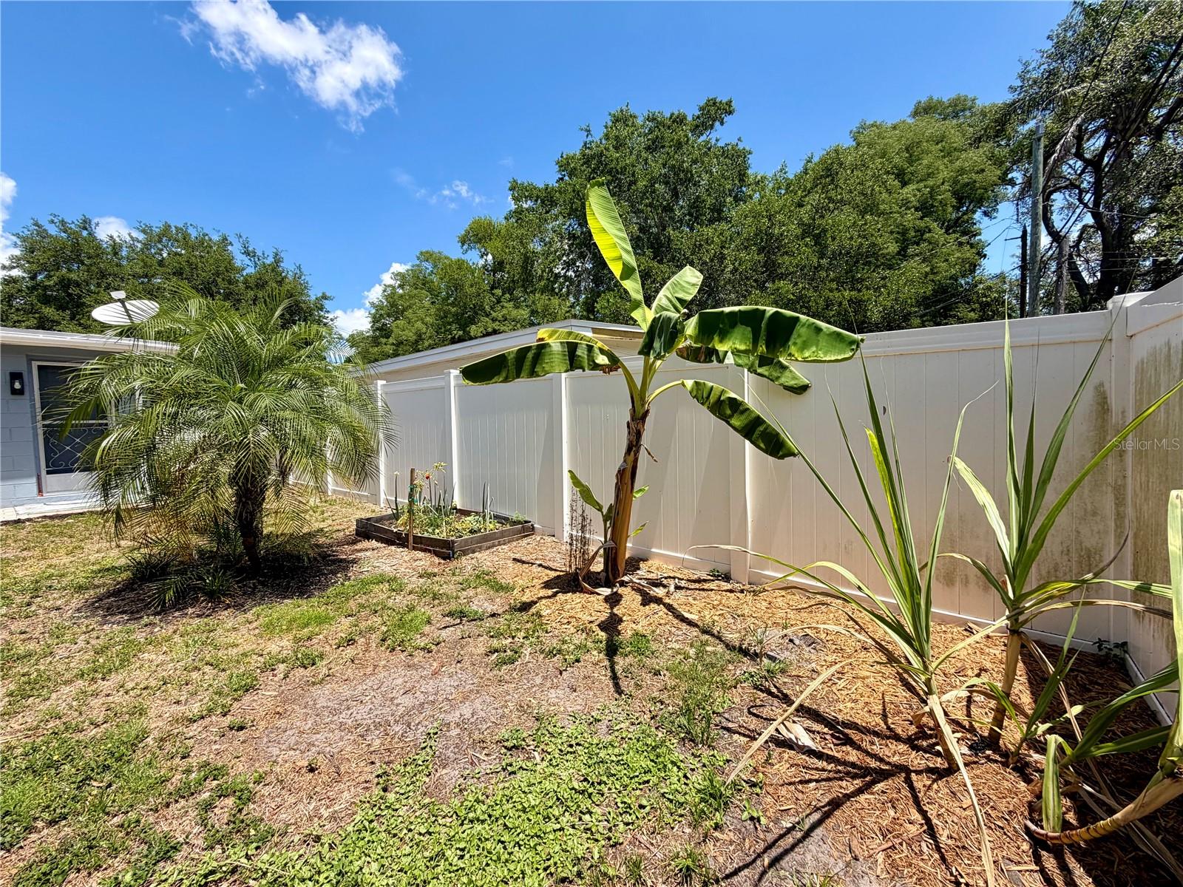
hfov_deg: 102.1
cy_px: 444
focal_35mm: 14
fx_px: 478
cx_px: 592
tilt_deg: -3.3
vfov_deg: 85.7
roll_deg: +1.6
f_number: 2.2
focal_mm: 2.22
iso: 32
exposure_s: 1/770
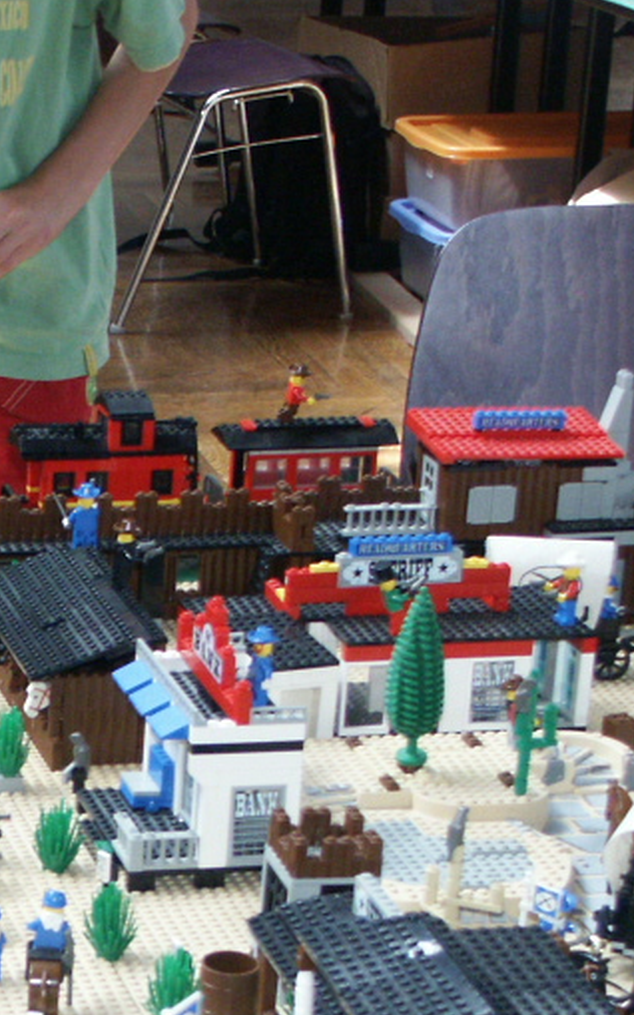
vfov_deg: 18.4
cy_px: 818
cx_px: -229
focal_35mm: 112
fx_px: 3097
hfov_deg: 11.3
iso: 200
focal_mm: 10.89
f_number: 2.8
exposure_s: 1/60
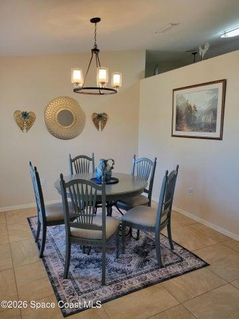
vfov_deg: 67.3
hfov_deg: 53.1
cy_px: 160
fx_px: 239
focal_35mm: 26
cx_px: 120
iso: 250
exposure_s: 1/120
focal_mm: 5.4
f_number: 1.8
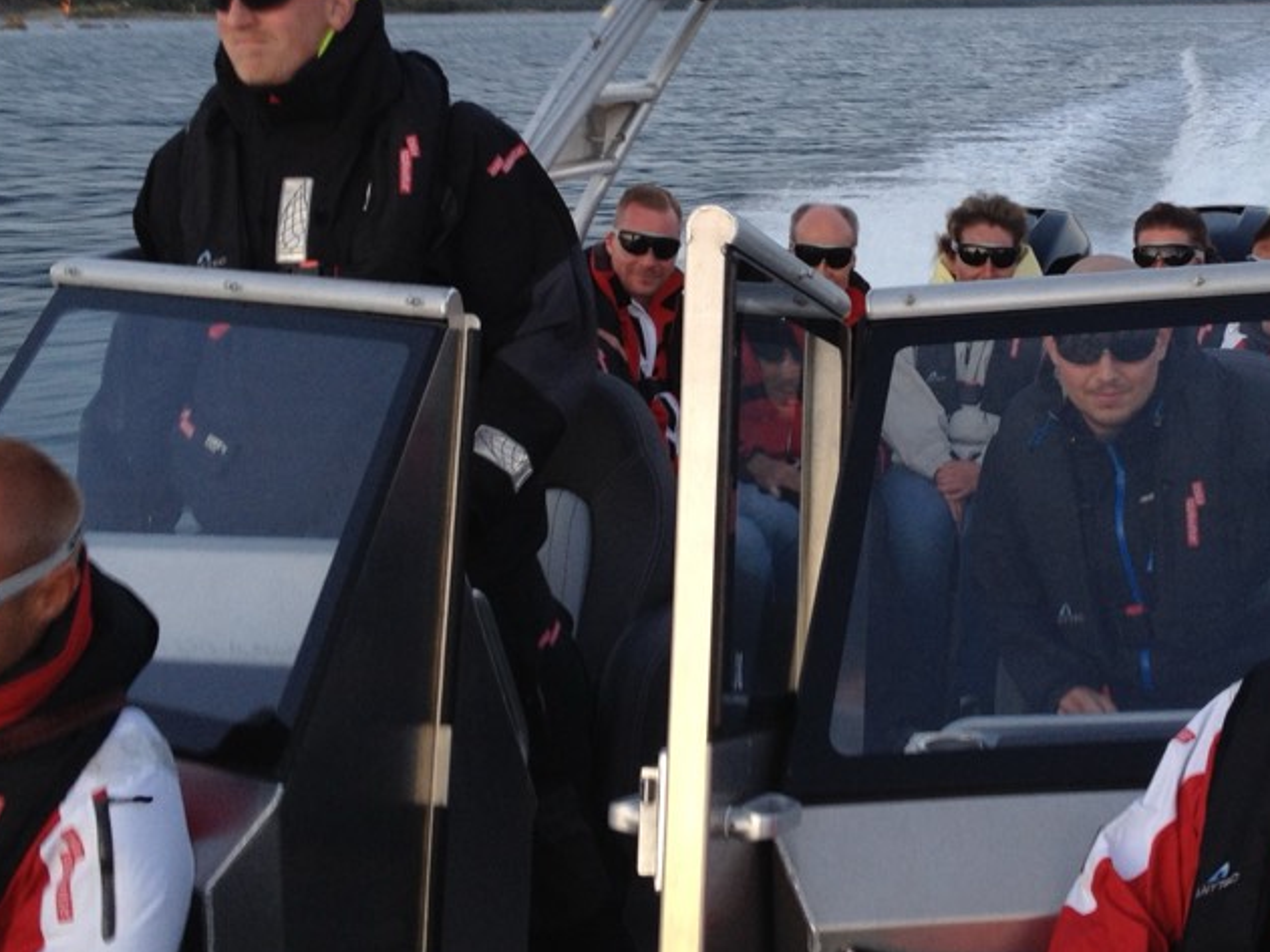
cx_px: 821
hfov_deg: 31.5
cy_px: 289
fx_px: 2238
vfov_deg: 23.9
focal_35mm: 61
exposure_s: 1/60
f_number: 2.4
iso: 80
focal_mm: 4.28
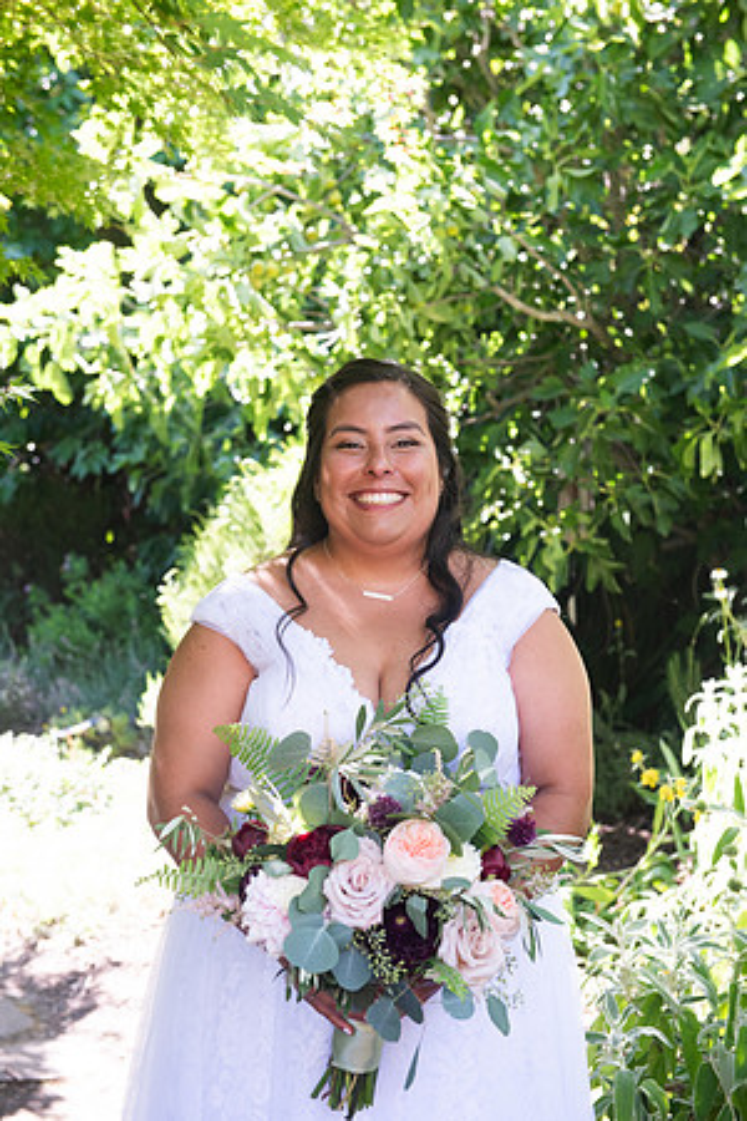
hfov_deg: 23.4
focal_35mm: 58
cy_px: 560
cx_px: 374
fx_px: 1805
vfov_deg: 34.5
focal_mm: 58
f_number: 4.5
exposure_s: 1/200
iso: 640
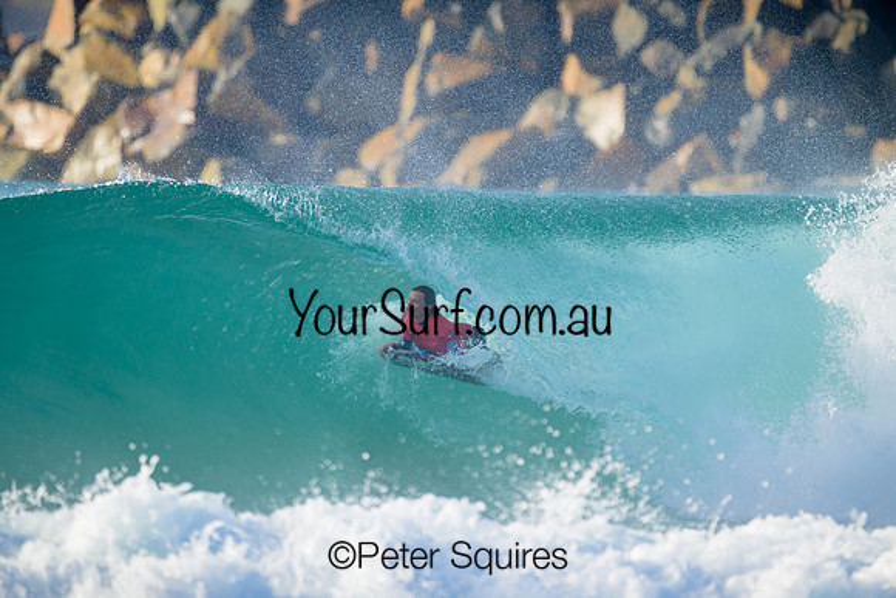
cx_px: 448
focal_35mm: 1120
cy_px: 299
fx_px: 27881
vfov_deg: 1.2
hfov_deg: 1.8
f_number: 9
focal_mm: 1120
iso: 800
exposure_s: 1/1250
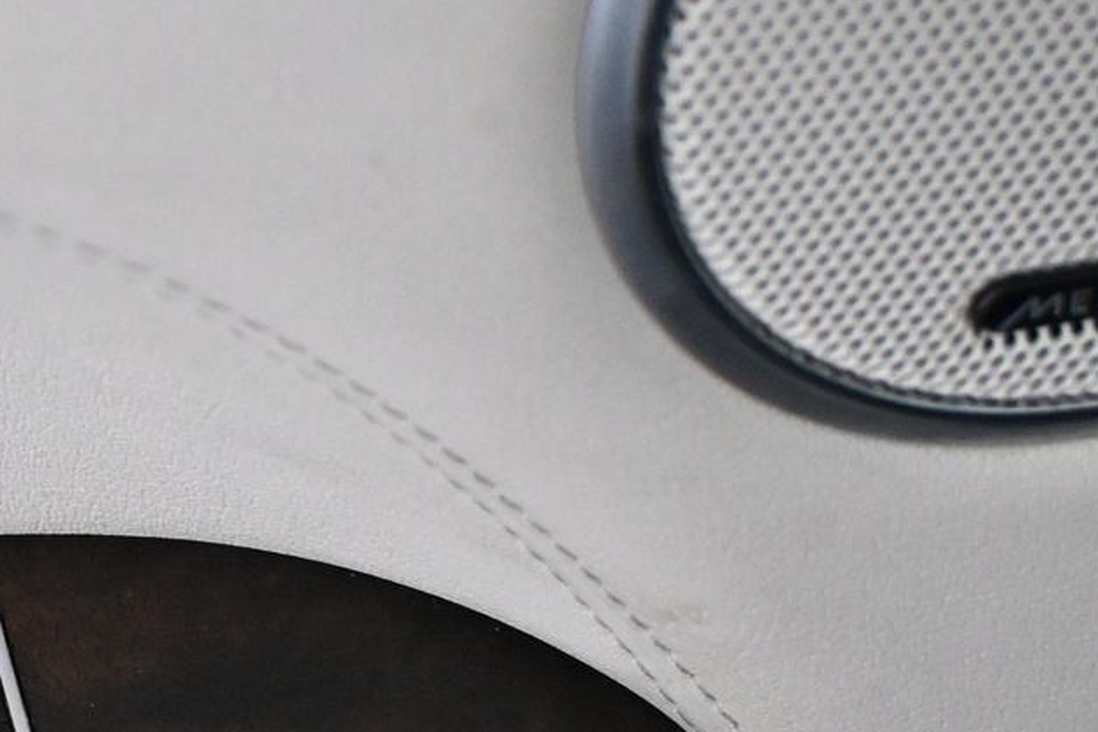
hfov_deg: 15.5
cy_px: 626
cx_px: -218
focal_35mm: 127
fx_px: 3882
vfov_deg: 10.7
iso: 5600
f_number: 5
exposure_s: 1/60
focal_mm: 33
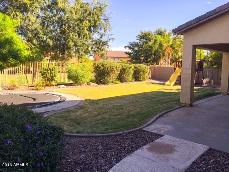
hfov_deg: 61.7
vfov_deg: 48.2
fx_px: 192
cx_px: 114
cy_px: 86
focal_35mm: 29
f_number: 2.2
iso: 32
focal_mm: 4.15
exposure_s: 1/942
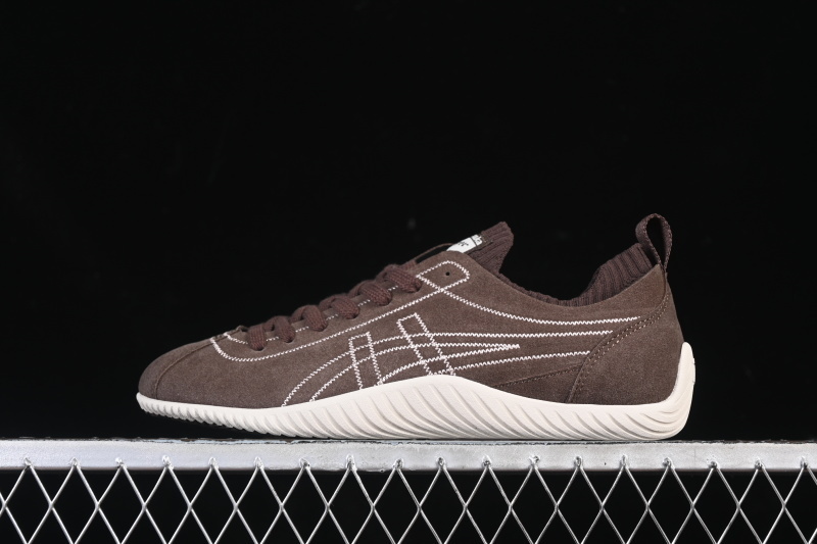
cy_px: 272
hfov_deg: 27.0
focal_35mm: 75
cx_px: 408
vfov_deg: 18.2
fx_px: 1702
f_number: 6.3
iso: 160
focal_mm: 50
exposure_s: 1/60
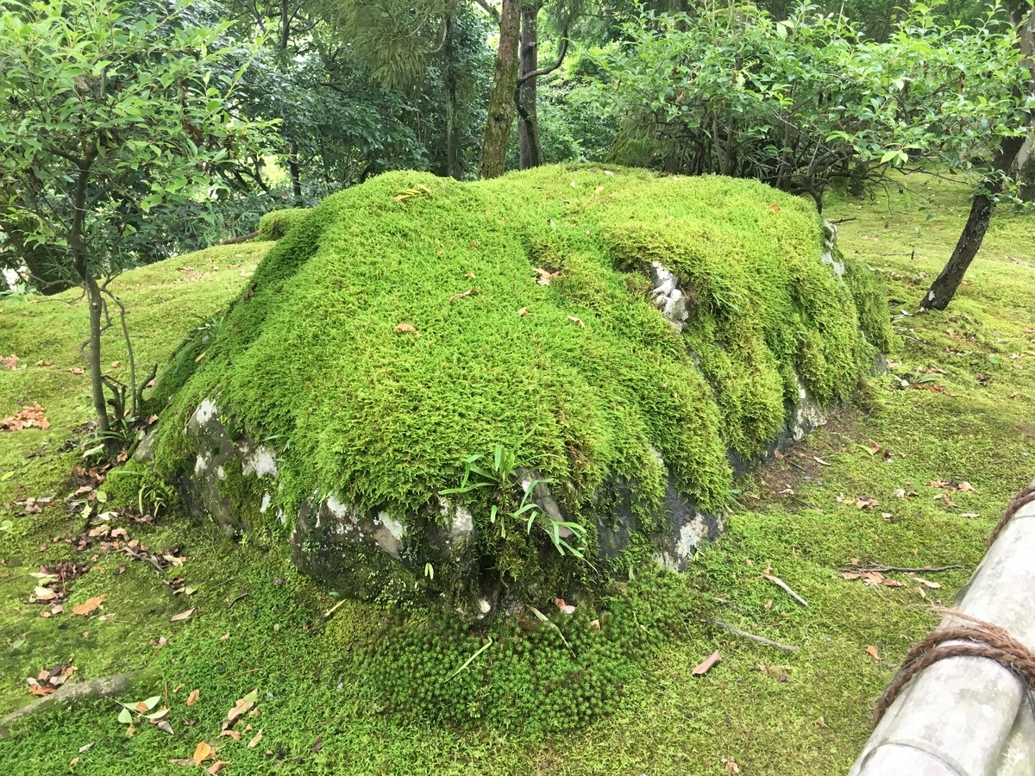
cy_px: 388
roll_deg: +0.0
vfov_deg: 48.2
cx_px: 518
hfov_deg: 61.7
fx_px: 867
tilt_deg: -17.8
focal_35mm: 29
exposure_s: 1/30
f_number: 2.2
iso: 32
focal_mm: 4.15
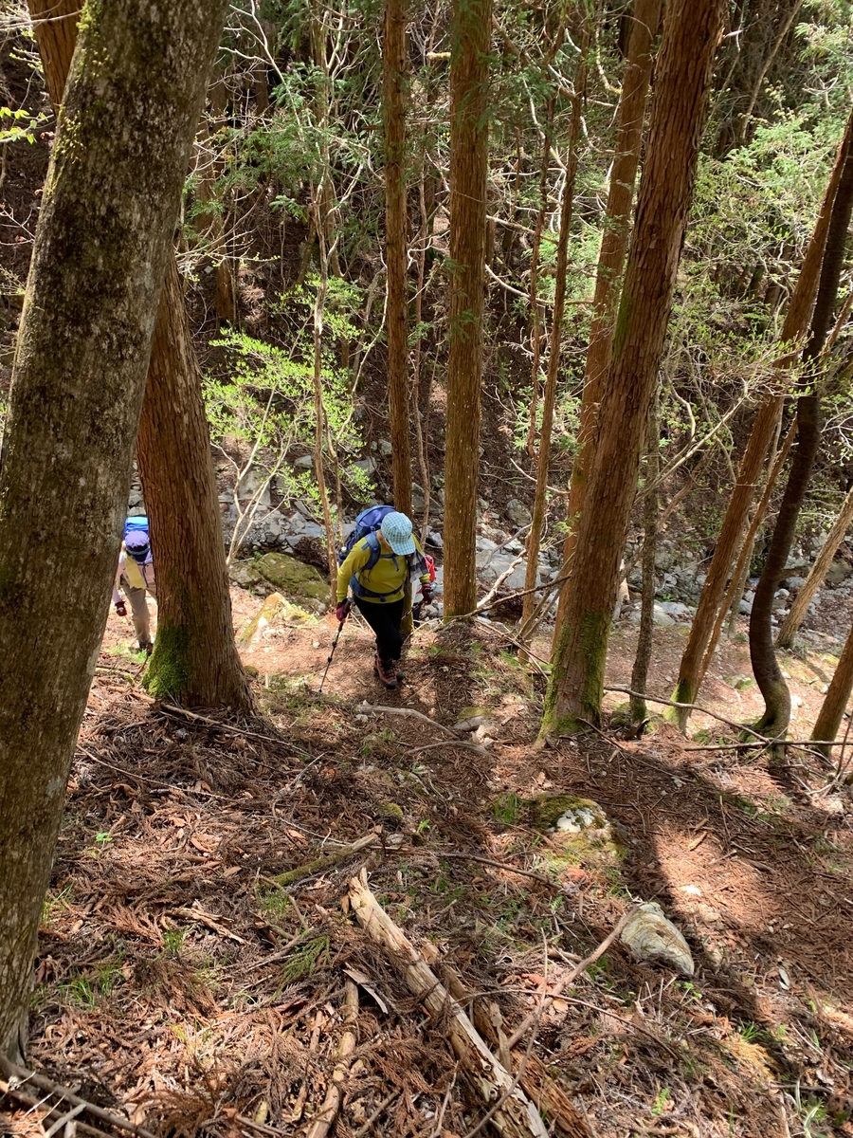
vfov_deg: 67.3
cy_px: 569
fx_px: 854
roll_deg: +2.9
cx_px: 426
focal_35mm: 26
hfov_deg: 53.1
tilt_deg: -37.1
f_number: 1.8
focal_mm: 4.25
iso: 40
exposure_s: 1/122
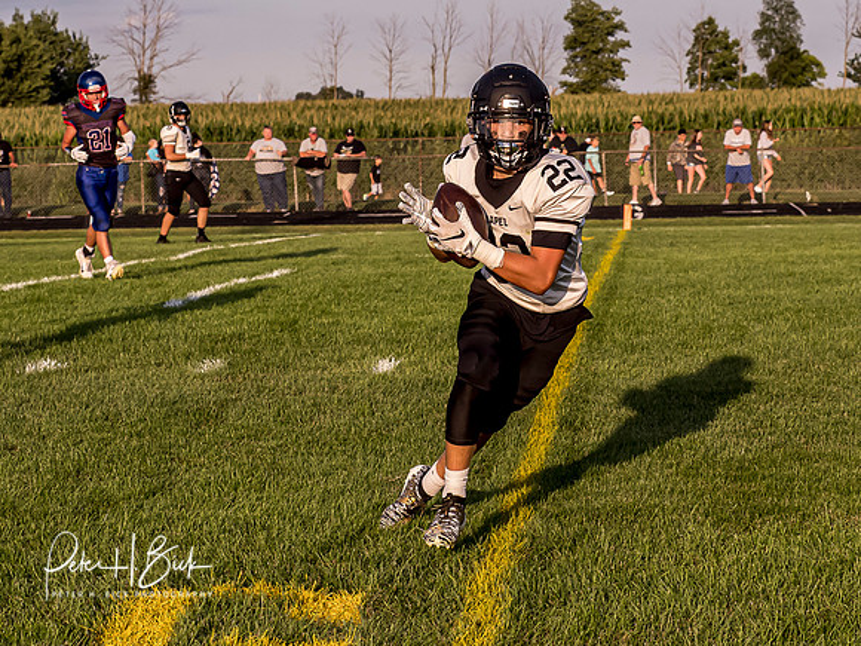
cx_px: 411
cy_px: 228
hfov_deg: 14.6
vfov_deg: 11.0
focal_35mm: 135
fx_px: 3364
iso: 500
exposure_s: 1/2000
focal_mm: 40
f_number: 4.5
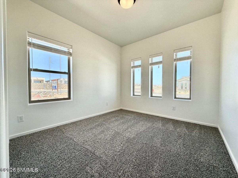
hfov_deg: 102.1
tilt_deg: -1.2
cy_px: 89
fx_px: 96
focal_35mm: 14
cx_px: 119
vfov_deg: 85.7
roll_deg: -0.9
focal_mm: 2.22
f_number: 2.2
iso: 64
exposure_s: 1/188
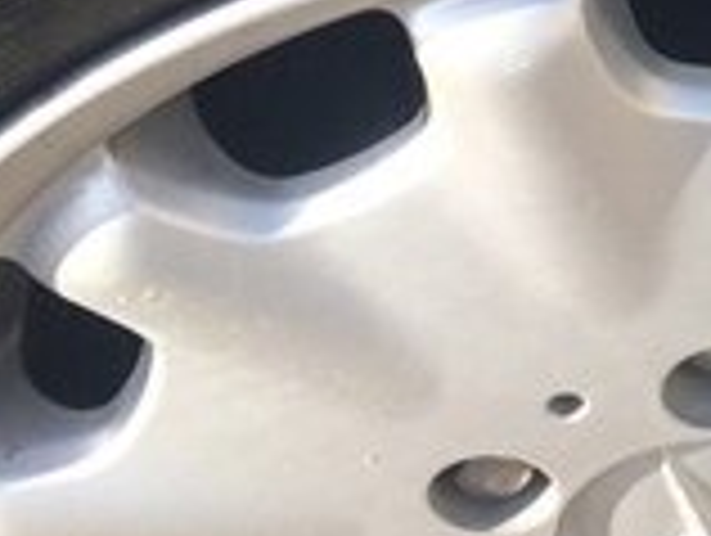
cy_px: -137
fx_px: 2489
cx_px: 1048
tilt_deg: -42.5
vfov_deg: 12.0
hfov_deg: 15.1
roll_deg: +18.6
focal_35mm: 121
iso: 32
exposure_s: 1/578
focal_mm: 4.15
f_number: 2.2
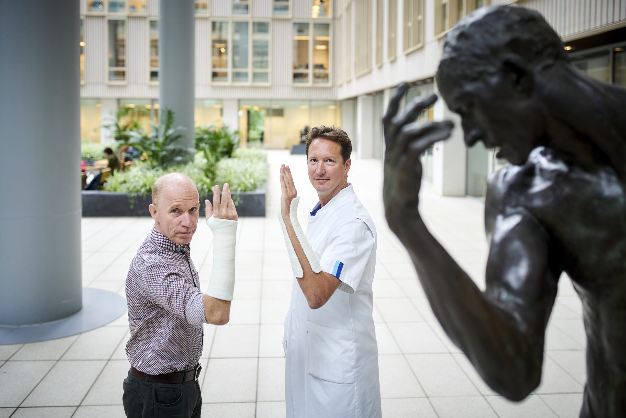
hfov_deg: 54.4
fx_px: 609
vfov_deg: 37.9
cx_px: 313
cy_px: 209
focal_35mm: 35
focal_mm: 35
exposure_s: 1/250
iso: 400
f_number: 2
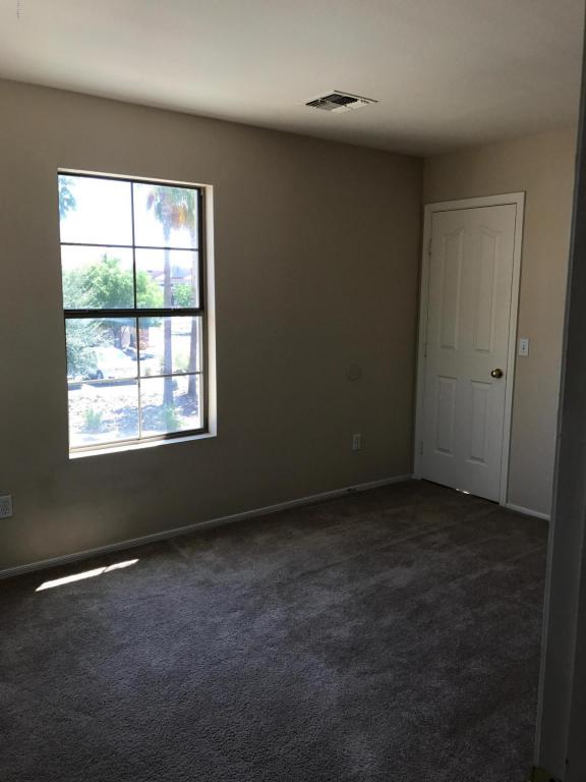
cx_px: 293
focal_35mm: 28
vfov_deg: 63.4
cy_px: 391
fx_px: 632
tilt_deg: -8.8
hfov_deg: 49.7
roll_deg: -0.9
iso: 20
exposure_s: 1/181
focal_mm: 3.99
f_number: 1.8
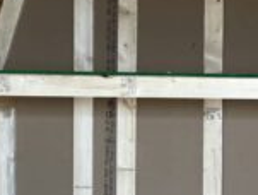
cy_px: 113
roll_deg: +0.2
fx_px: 770
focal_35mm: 103
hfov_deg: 17.8
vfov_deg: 14.4
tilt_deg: -1.8
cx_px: 338
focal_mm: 4.2
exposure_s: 1/121
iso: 125
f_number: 1.6
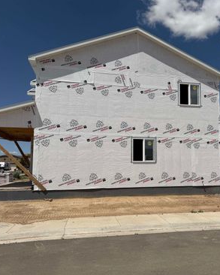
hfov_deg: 44.9
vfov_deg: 55.6
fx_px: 260
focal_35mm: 32
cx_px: 152
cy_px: 140
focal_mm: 6.76
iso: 80
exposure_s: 1/14286
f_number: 1.78
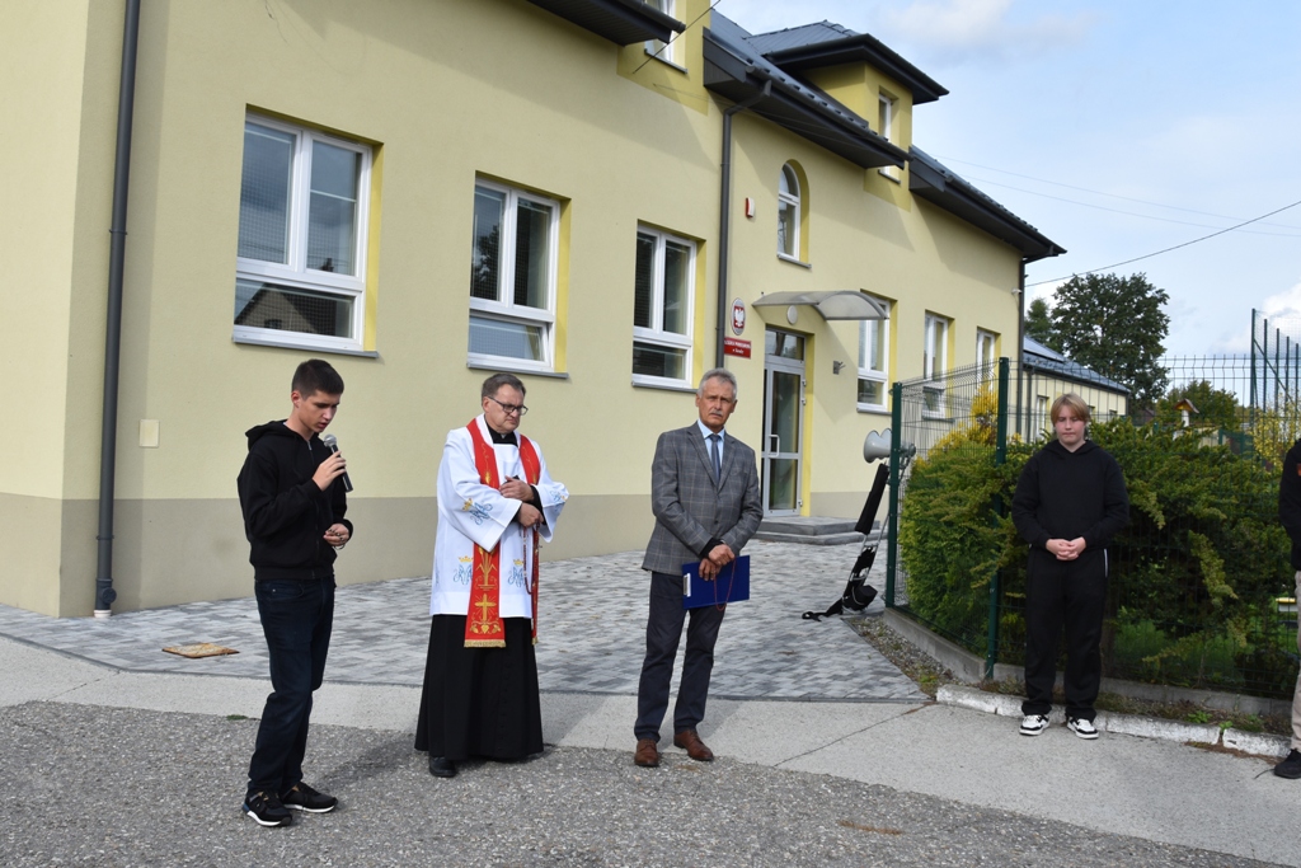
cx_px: 650
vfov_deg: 47.9
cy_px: 434
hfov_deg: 67.4
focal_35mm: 27
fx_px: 976
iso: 200
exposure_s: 1/320
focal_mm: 18
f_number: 9
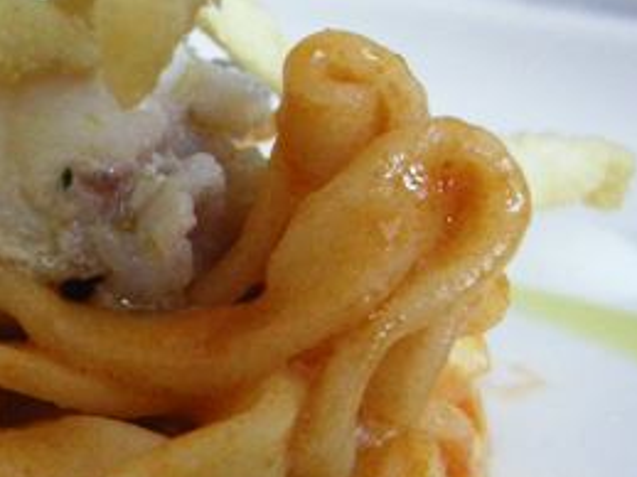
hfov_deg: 21.2
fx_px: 1637
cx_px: -5
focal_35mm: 89
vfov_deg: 16.6
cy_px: 270
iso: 547
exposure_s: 1/125
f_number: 2.7
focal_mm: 7.5
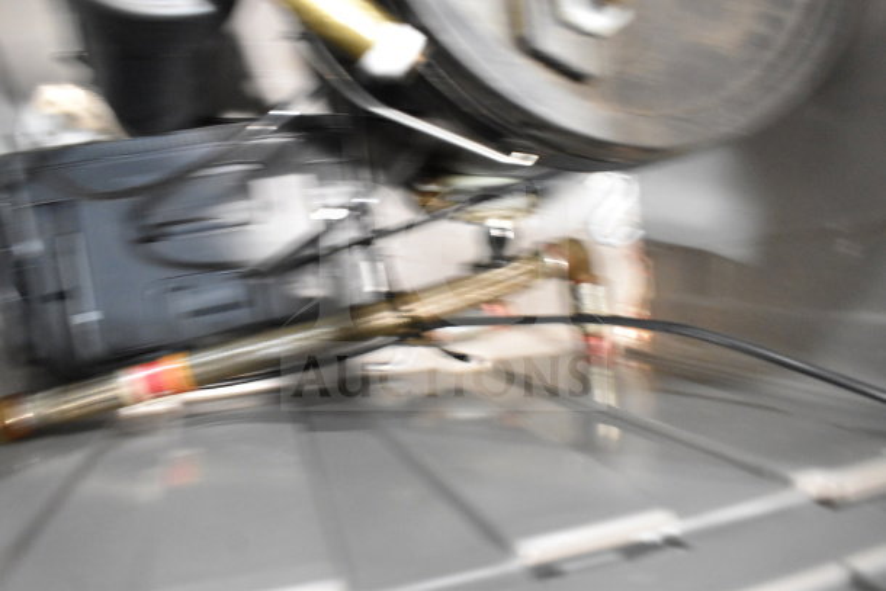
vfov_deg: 48.0
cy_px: 296
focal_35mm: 27
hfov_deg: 67.4
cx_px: 443
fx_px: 665
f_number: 5
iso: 6400
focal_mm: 18
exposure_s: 1/100
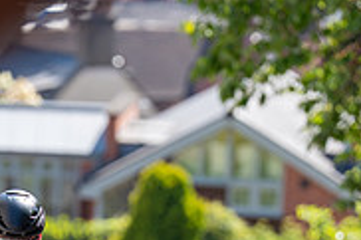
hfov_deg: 3.9
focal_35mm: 527
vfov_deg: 2.6
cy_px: 271
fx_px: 5280
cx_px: -12
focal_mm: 165
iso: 200
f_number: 3.5
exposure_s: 1/1000
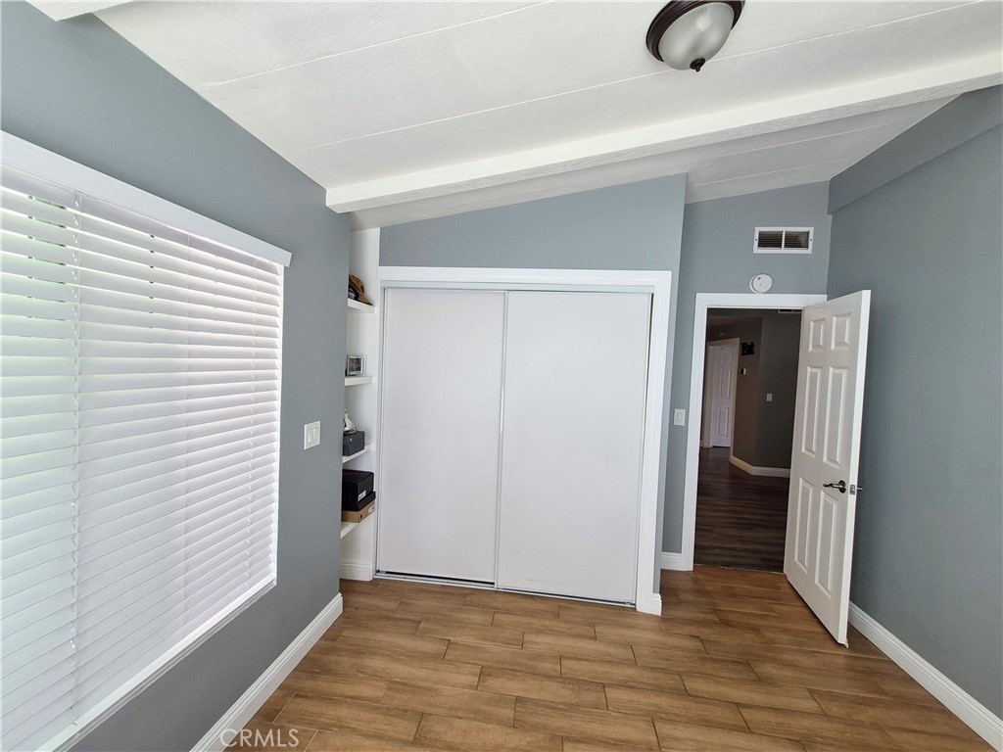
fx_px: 377
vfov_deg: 89.9
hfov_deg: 106.2
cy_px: 376
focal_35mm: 13
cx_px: 502
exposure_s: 1/100
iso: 125
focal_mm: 1.74
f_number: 2.2
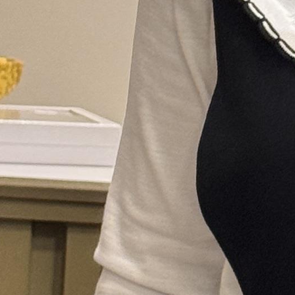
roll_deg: -2.7
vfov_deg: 5.4
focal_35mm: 324
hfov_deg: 5.4
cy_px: -4
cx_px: 457
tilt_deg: -18.1
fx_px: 3124
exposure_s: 1/50
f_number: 1.78
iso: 100
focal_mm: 6.76
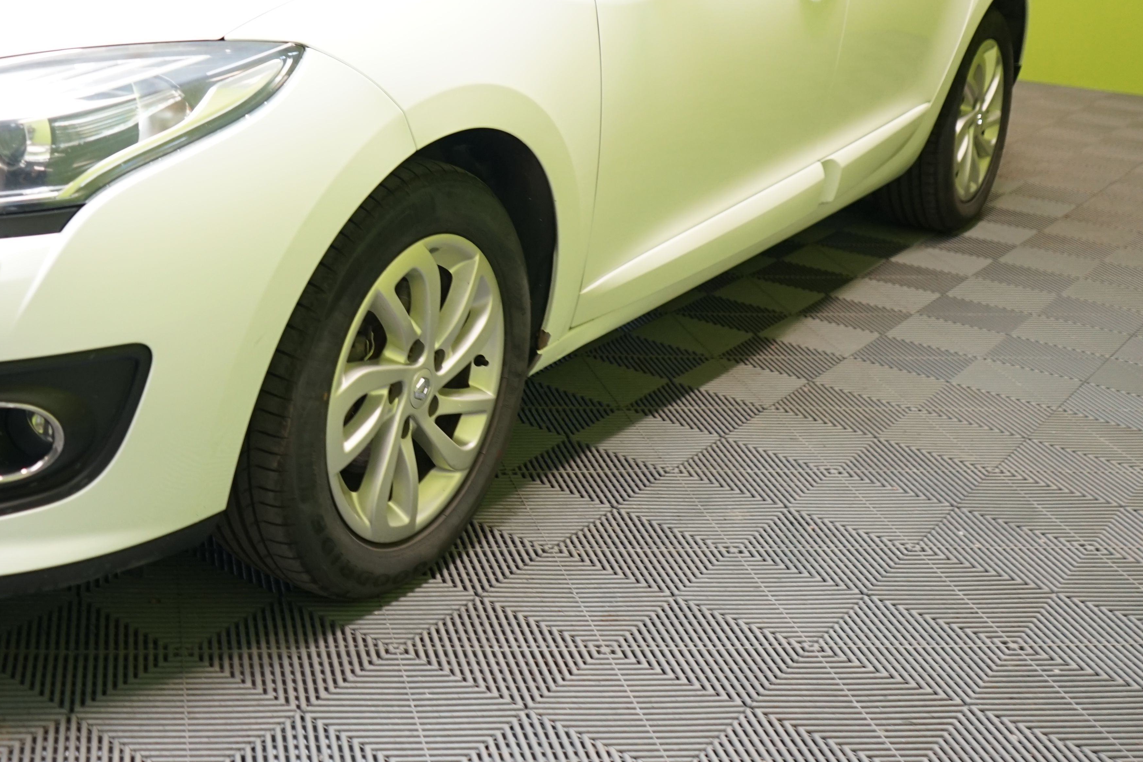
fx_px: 1524
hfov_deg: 39.4
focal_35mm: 48
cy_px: 154
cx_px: 220
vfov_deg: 27.5
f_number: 3.5
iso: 800
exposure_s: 1/30
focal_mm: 28
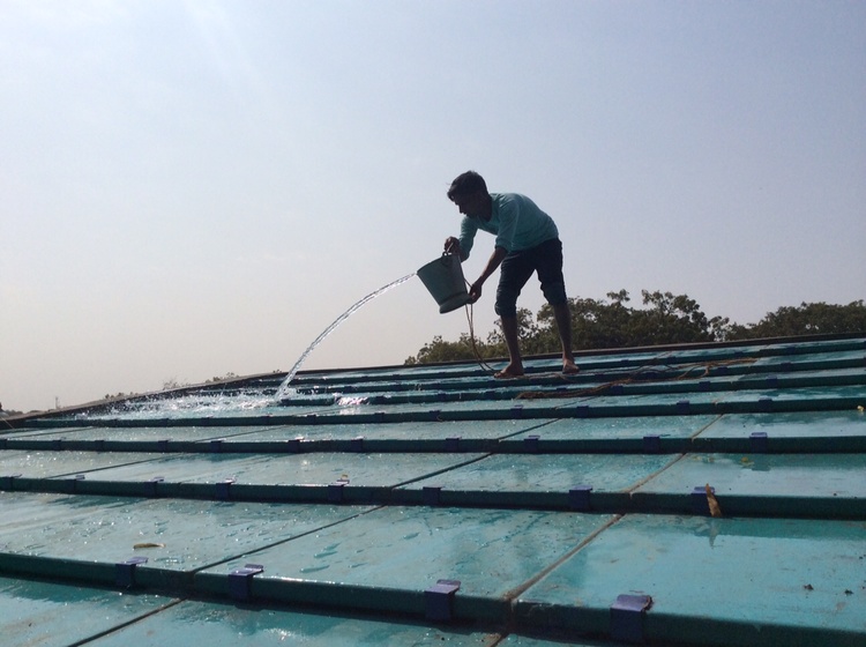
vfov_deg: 42.8
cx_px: 433
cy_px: 324
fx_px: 824
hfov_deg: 55.4
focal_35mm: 33
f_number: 2.4
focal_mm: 3.3
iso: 32
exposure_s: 1/4785
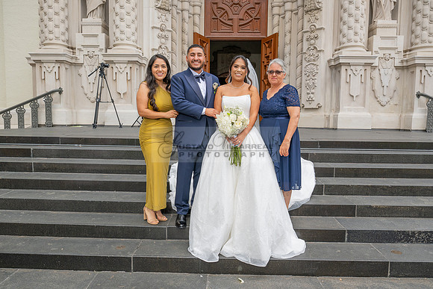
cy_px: 144
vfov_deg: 47.2
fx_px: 331
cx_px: 216
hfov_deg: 66.4
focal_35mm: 28
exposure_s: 1/200
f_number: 7.1
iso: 200
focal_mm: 27.5
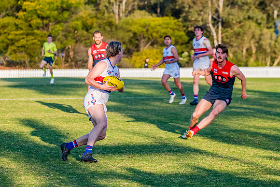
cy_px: 91
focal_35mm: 236
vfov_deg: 5.8
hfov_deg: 8.7
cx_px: 108
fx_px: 1834
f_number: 6.3
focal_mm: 190
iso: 800
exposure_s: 1/1600
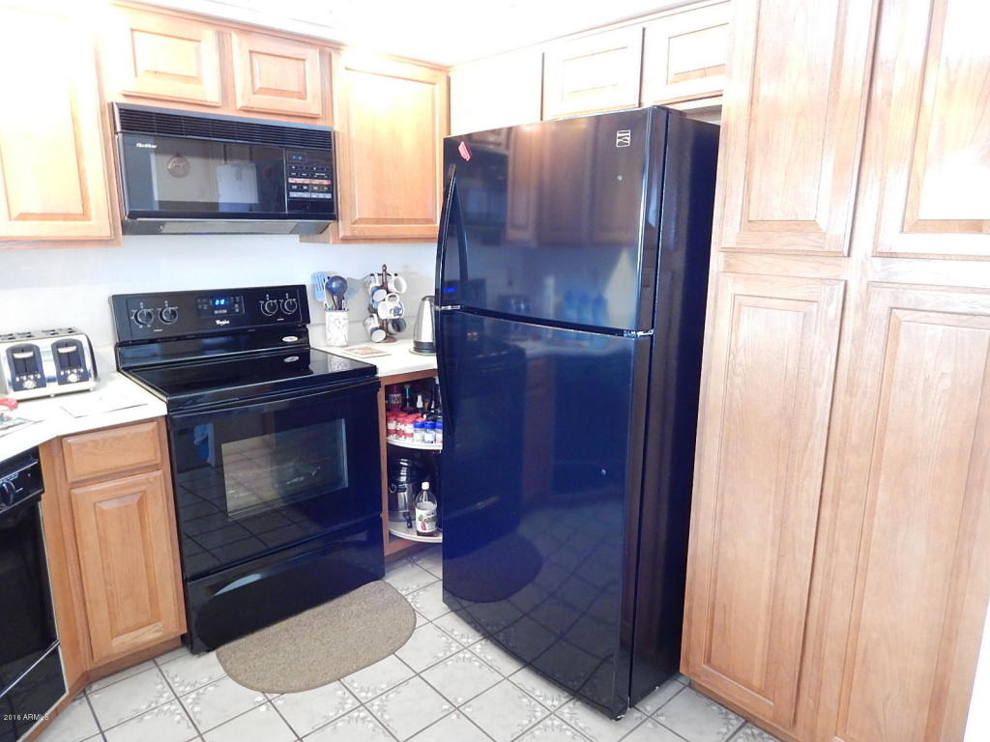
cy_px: 371
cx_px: 495
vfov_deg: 58.9
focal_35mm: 23
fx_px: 658
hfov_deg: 73.9
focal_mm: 4
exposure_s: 1/8
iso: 450
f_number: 3
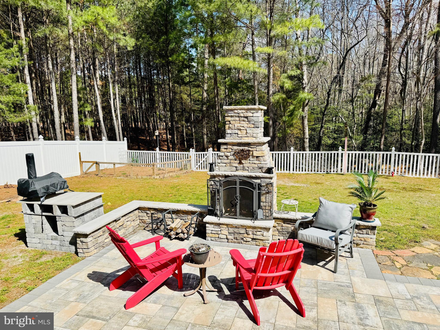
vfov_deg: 56.8
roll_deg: +0.3
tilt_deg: -10.5
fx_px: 305
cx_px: 220
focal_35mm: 24
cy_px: 165
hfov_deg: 71.6
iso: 80
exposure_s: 1/4950
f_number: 1.78
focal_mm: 6.76
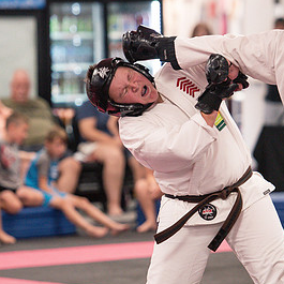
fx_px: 2766
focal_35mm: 298
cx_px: 173
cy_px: 178
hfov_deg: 5.9
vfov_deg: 5.9
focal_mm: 160
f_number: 2.8
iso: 1600
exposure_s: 1/400
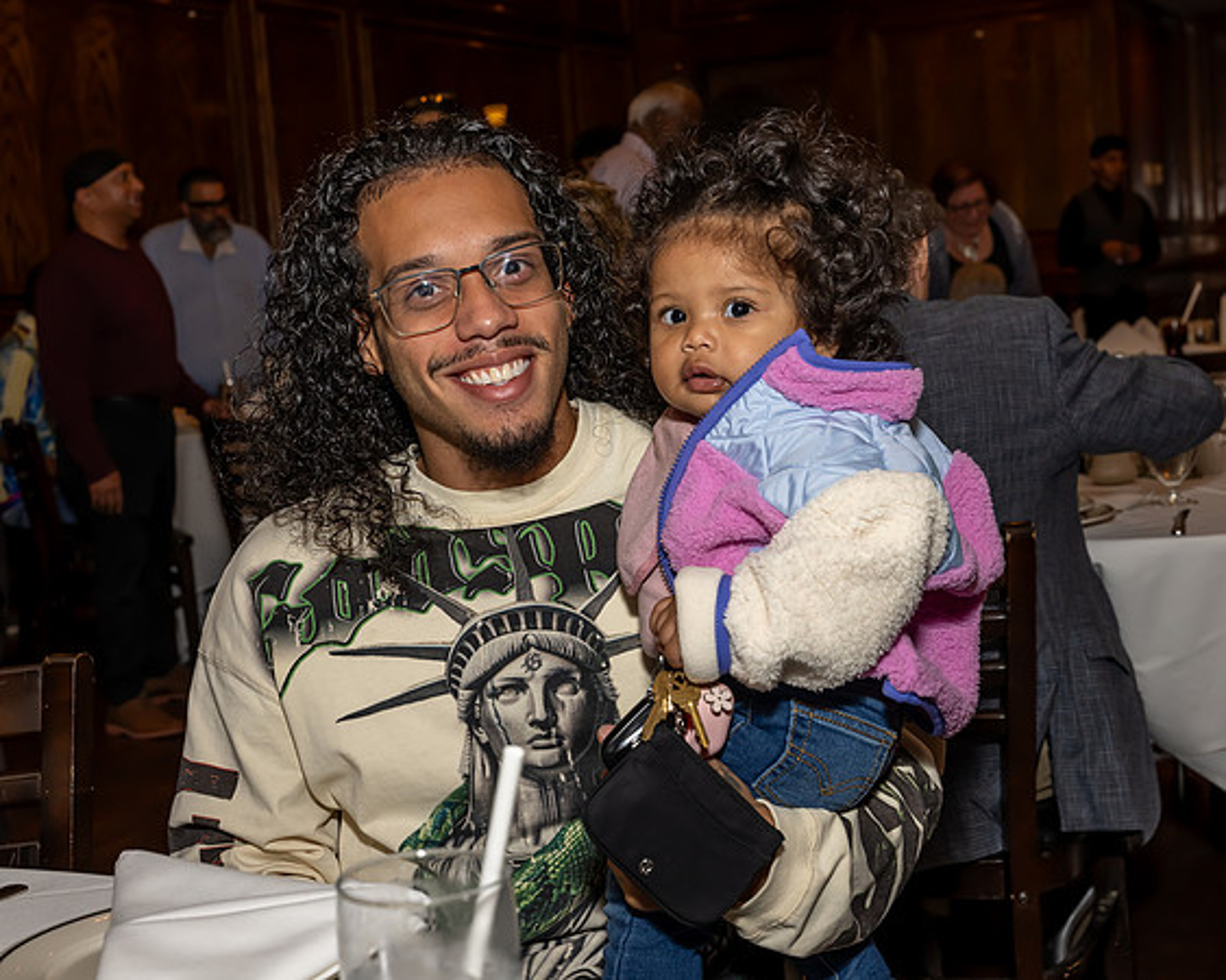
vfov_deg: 29.8
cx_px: 631
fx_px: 1839
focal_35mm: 51
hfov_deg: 36.9
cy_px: 479
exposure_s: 1/250
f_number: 7.1
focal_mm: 44
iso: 500
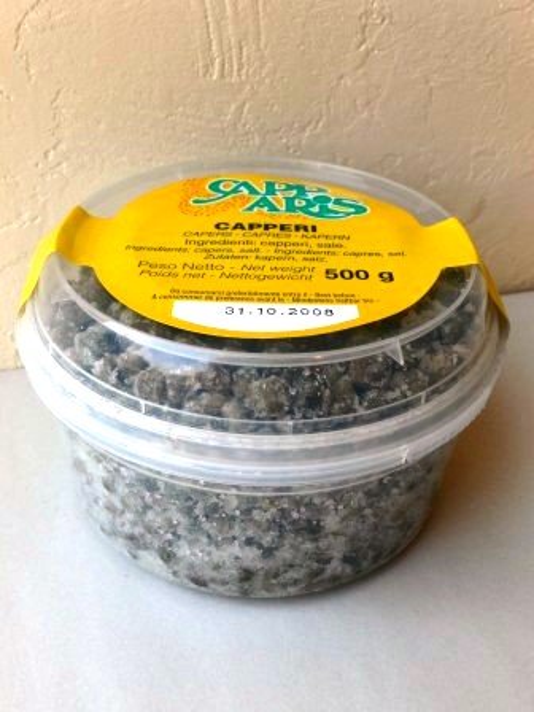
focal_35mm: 34
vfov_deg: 54.0
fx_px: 699
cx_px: 267
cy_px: 356
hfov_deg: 41.8
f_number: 3.2
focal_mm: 6.3
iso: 80
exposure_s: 1/100
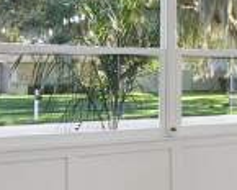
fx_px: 582
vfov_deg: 18.5
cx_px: 412
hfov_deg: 18.6
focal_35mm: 83
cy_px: 80
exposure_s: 1/50
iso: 500
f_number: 8
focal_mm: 16
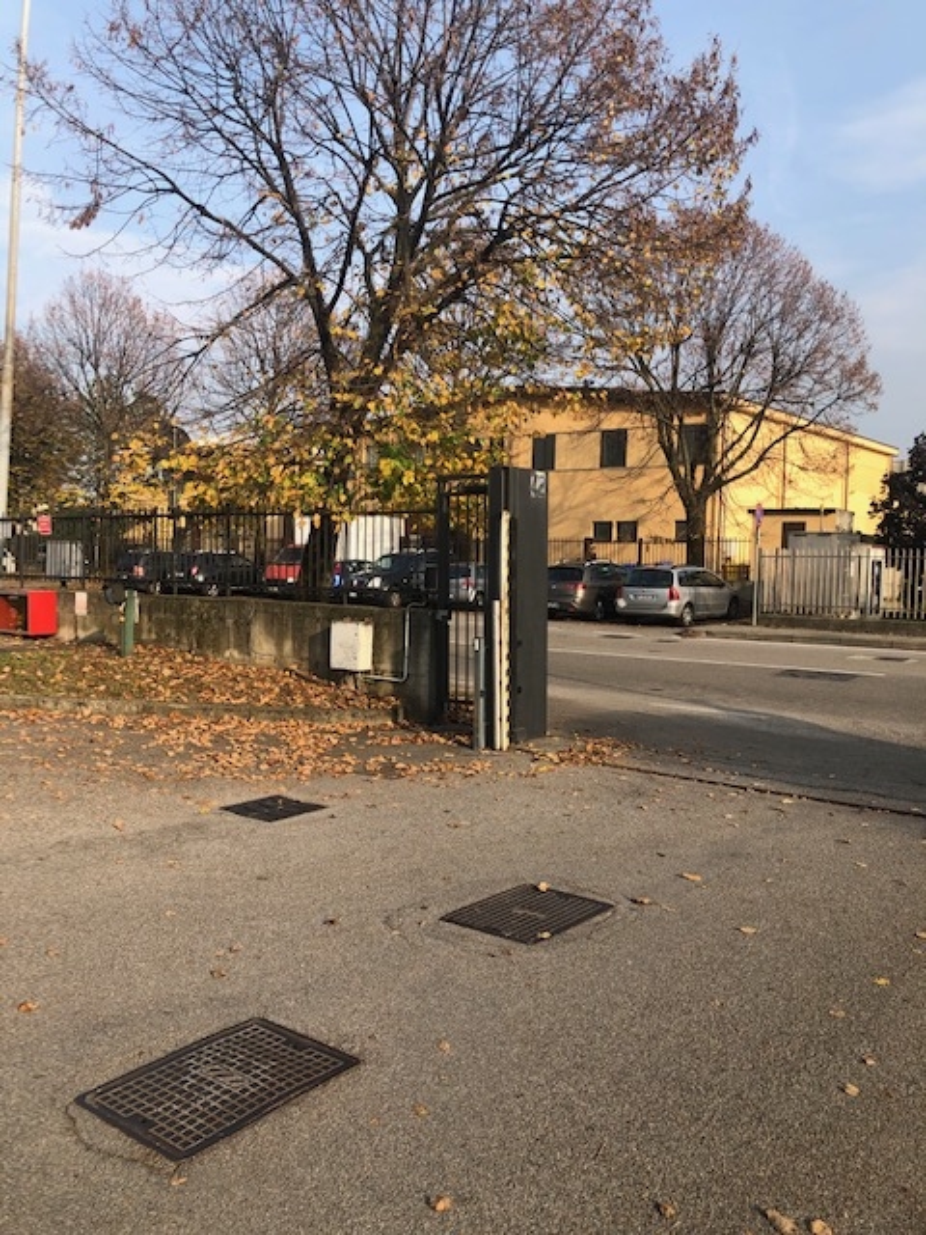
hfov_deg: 49.7
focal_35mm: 28
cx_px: 463
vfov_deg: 63.4
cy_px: 618
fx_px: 999
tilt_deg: -2.7
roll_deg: -2.2
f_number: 1.8
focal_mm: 3.99
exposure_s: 1/857
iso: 20
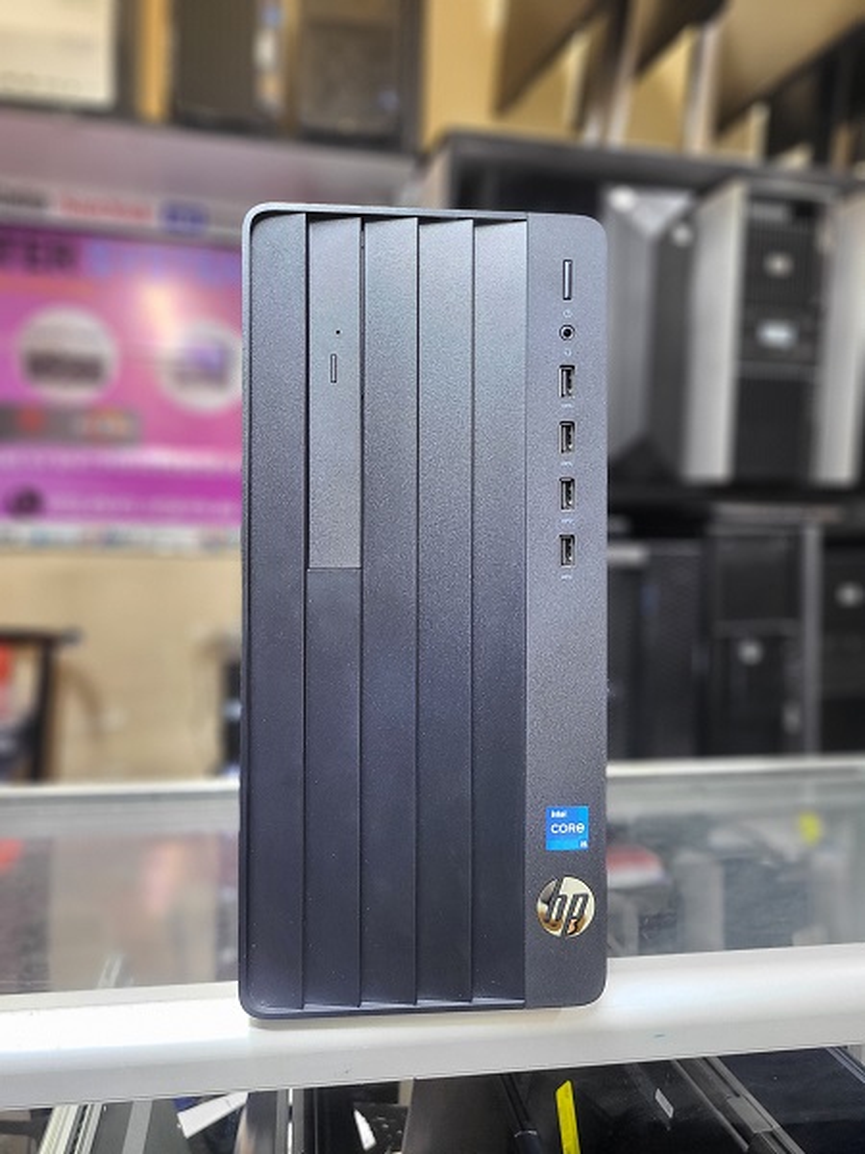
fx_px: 866
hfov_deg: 53.1
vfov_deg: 67.3
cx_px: 432
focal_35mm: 26
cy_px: 577
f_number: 1.8
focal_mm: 5.4
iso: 400
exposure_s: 1/33
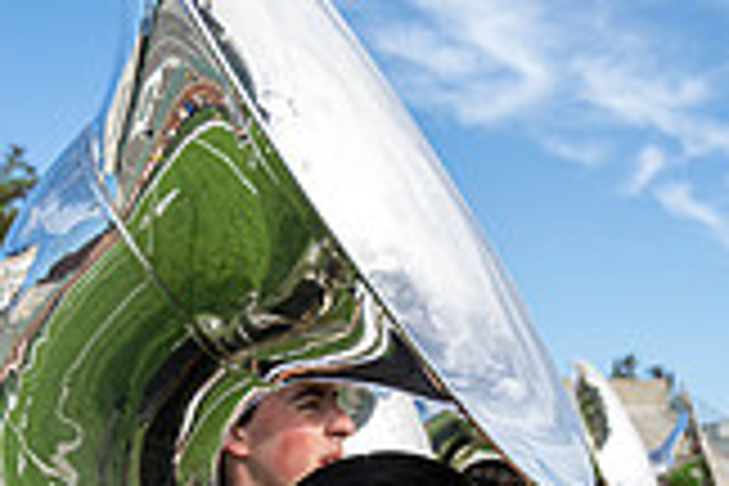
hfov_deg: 21.2
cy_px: 835
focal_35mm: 95
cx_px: 598
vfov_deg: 13.2
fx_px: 1924
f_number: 4.5
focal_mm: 26.5
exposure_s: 1/250
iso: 80
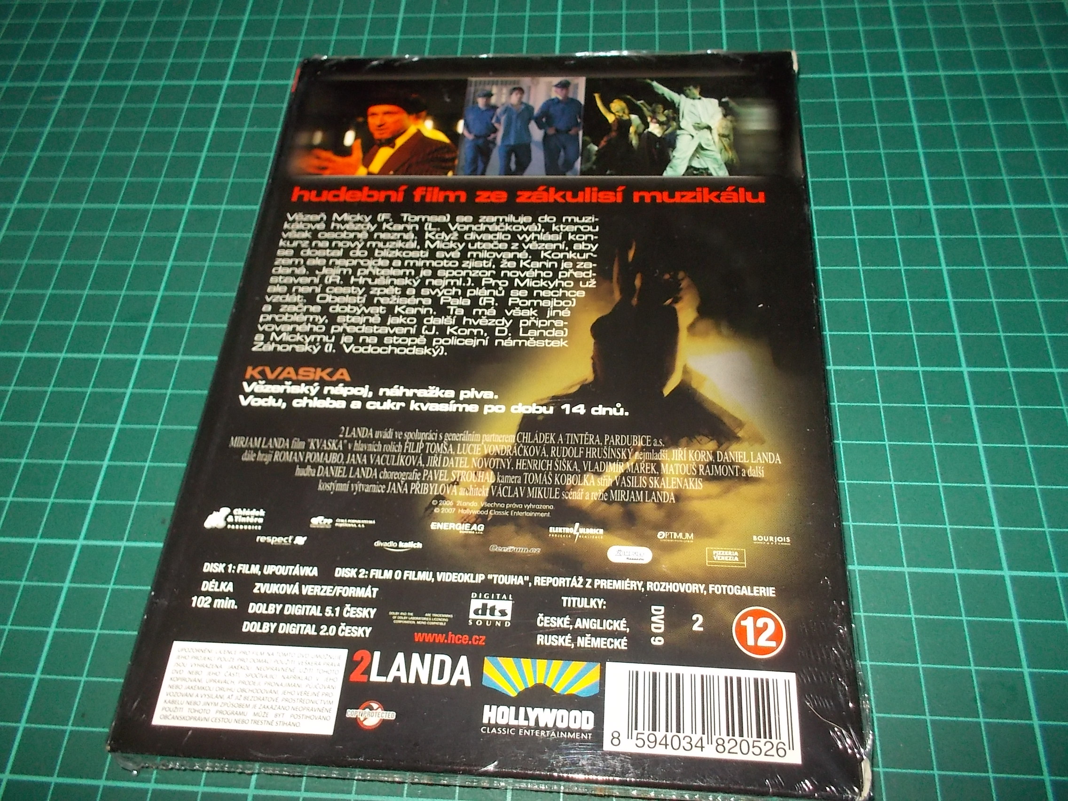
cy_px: 400
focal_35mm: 29
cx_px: 534
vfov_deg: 48.2
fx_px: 895
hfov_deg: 61.7
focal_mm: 4.1
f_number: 3.3
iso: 200
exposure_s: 1/30
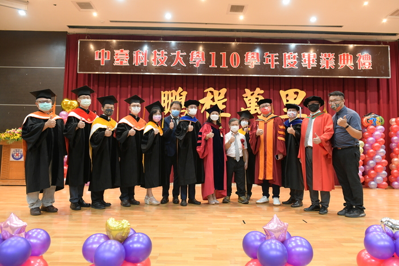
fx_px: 266
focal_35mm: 24
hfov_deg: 73.7
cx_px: 200
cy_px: 133
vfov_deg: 53.2
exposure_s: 1/25
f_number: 4.5
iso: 2000
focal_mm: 24
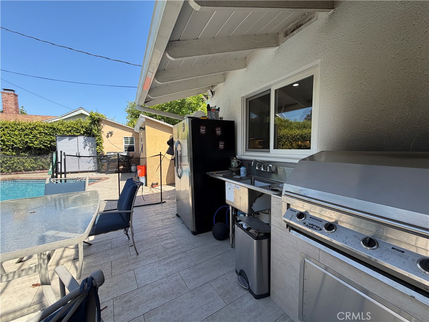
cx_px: 214
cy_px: 161
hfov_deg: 102.1
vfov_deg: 85.7
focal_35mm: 14
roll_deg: +0.5
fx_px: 174
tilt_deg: -2.5
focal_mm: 2.22
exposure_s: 1/535
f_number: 2.2
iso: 40
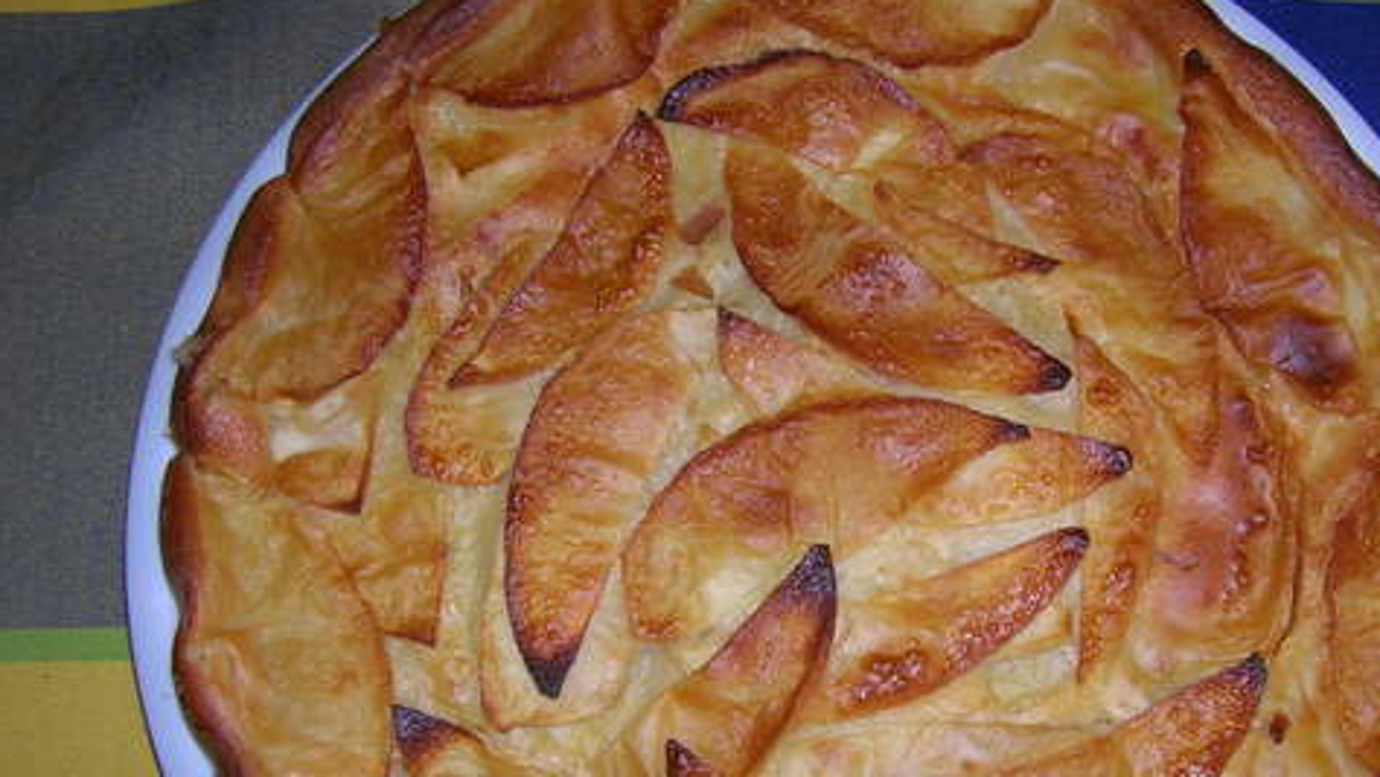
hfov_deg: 41.0
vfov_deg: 23.9
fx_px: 1830
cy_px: 521
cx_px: 873
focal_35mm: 50
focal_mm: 5.7
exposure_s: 1/60.1
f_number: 2.9
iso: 50
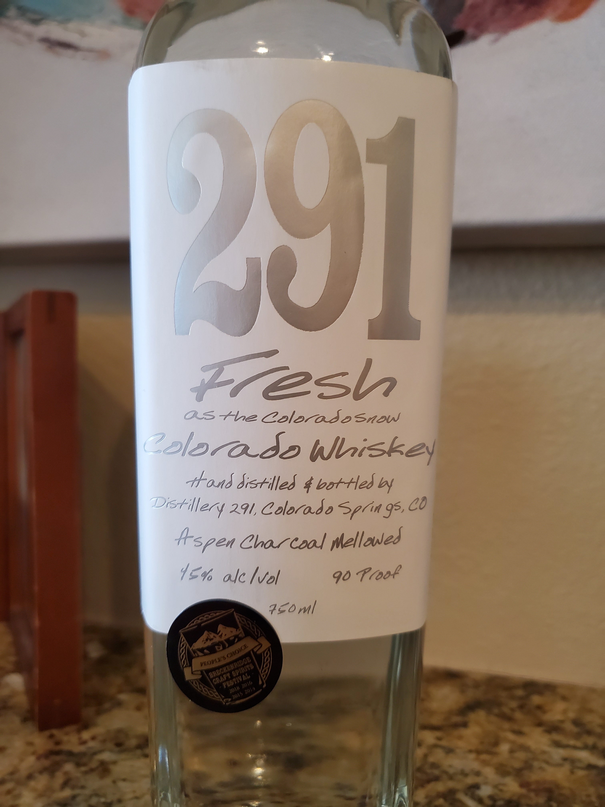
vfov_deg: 67.3
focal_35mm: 26
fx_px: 606
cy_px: 404
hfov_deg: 53.1
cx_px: 302
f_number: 1.5
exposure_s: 1/40
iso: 200
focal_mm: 4.3
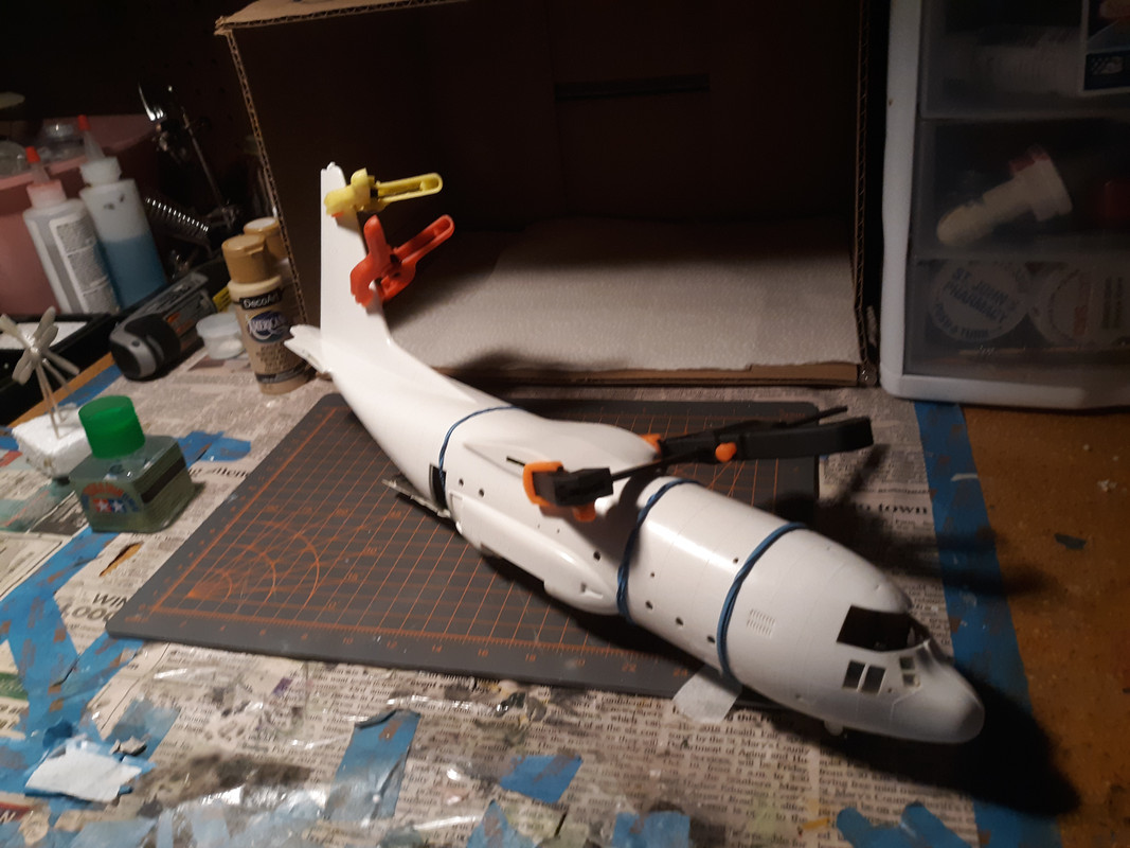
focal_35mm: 28
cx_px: 565
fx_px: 914
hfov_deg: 63.4
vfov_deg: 49.7
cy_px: 424
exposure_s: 1/40
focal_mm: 3.7
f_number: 1.7
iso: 200
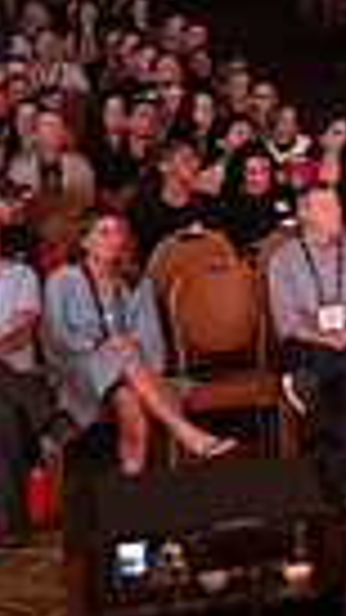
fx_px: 2530
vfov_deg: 13.8
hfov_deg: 6.7
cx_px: 1227
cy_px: 70
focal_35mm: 155
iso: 4000
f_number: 2.5
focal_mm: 35
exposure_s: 1/160
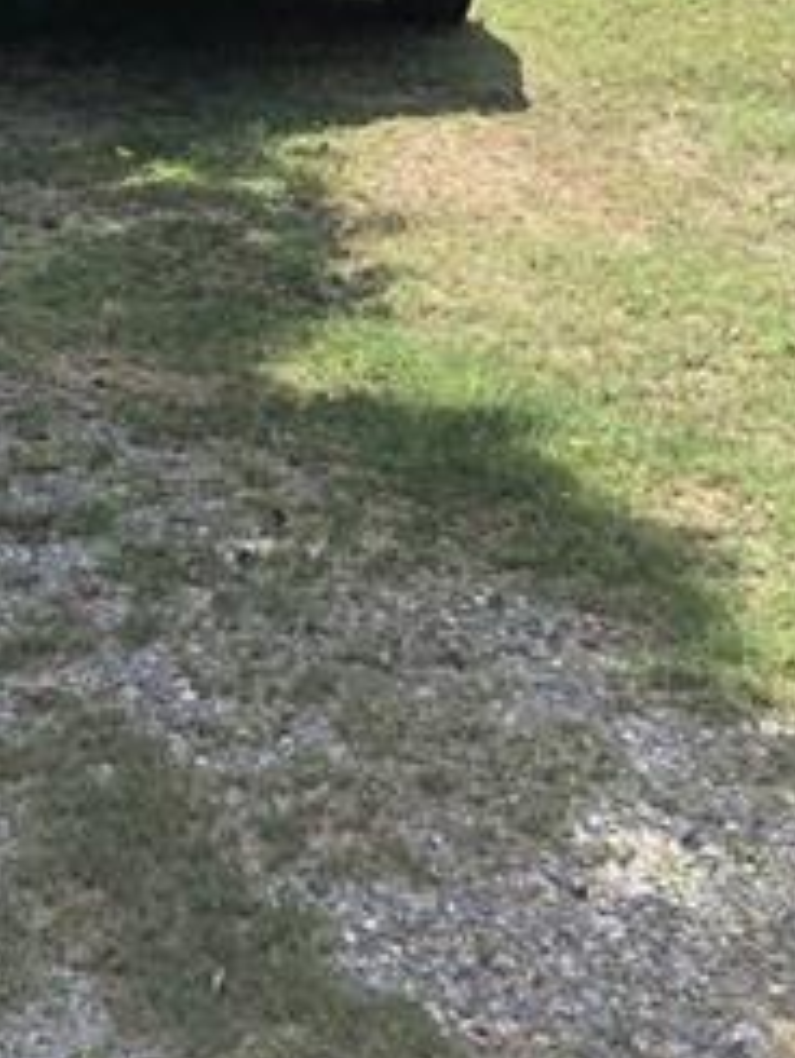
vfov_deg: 19.2
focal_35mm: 91
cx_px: -156
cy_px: -475
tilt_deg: +0.9
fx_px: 2784
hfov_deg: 15.7
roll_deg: +1.2
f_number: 1.8
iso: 20
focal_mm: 3.99
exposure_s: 1/639
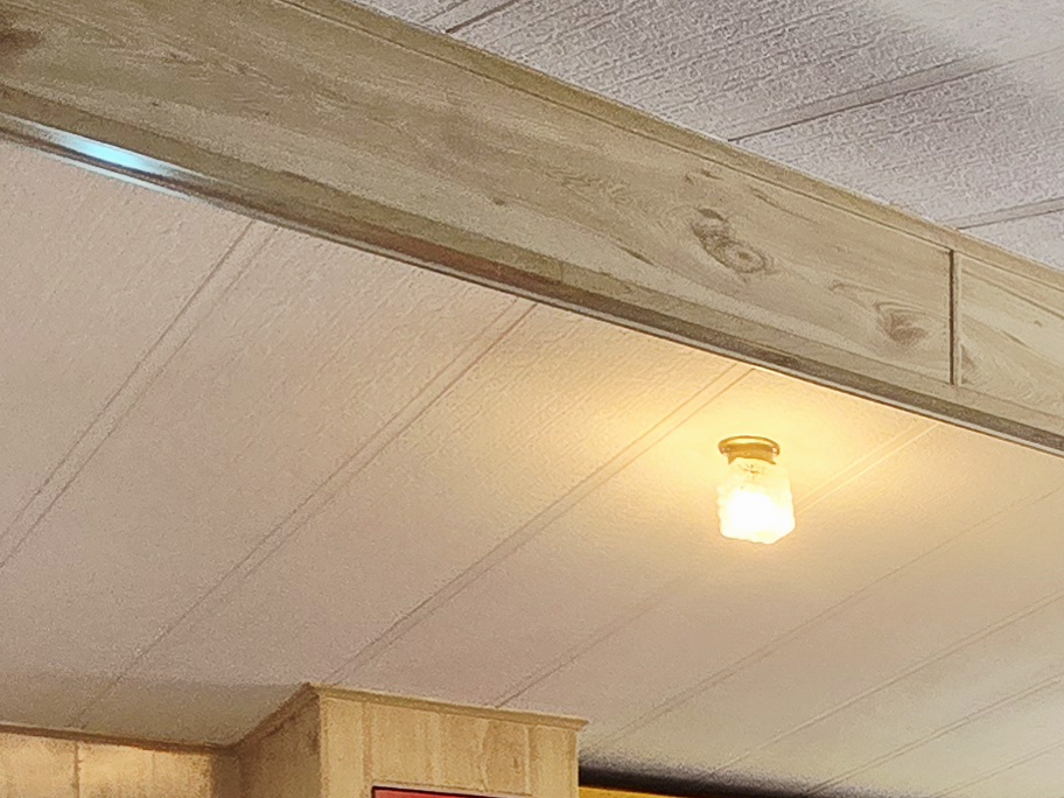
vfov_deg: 22.2
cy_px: 1122
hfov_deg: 25.9
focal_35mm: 57
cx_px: 1558
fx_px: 1752
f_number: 2.2
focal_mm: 2.2
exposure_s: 1/60.2
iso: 160
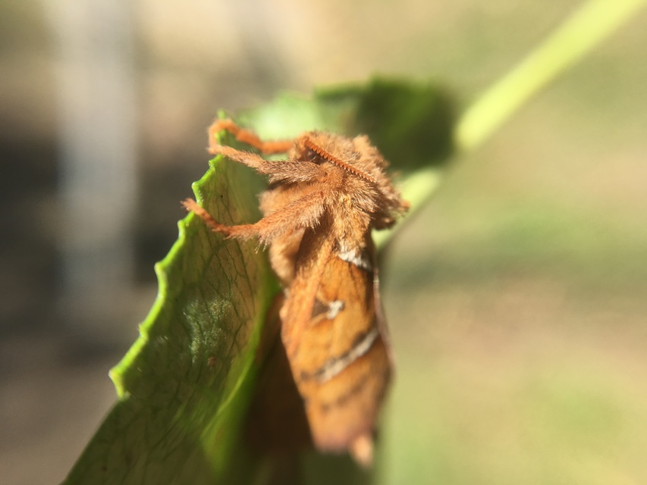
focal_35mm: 29
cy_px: 242
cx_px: 324
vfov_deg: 48.2
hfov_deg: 61.7
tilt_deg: -45.0
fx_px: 542
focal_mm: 4.15
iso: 25
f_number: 2.2
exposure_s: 1/578
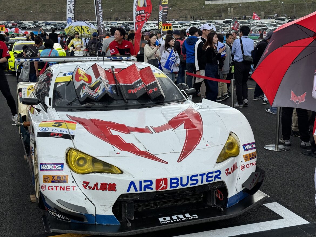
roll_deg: -0.5
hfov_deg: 39.6
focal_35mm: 48
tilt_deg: -10.8
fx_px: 438
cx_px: 158
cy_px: 118
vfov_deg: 30.3
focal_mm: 6.86
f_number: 1.78
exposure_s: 1/3096
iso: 64
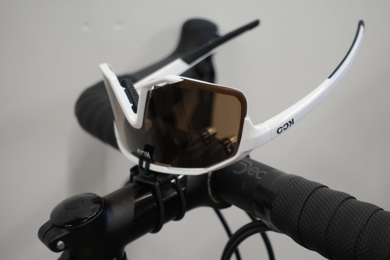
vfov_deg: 21.6
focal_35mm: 63
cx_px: 195
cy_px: 130
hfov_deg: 31.9
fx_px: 683
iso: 400
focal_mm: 22.95
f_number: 2.8
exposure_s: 1/80
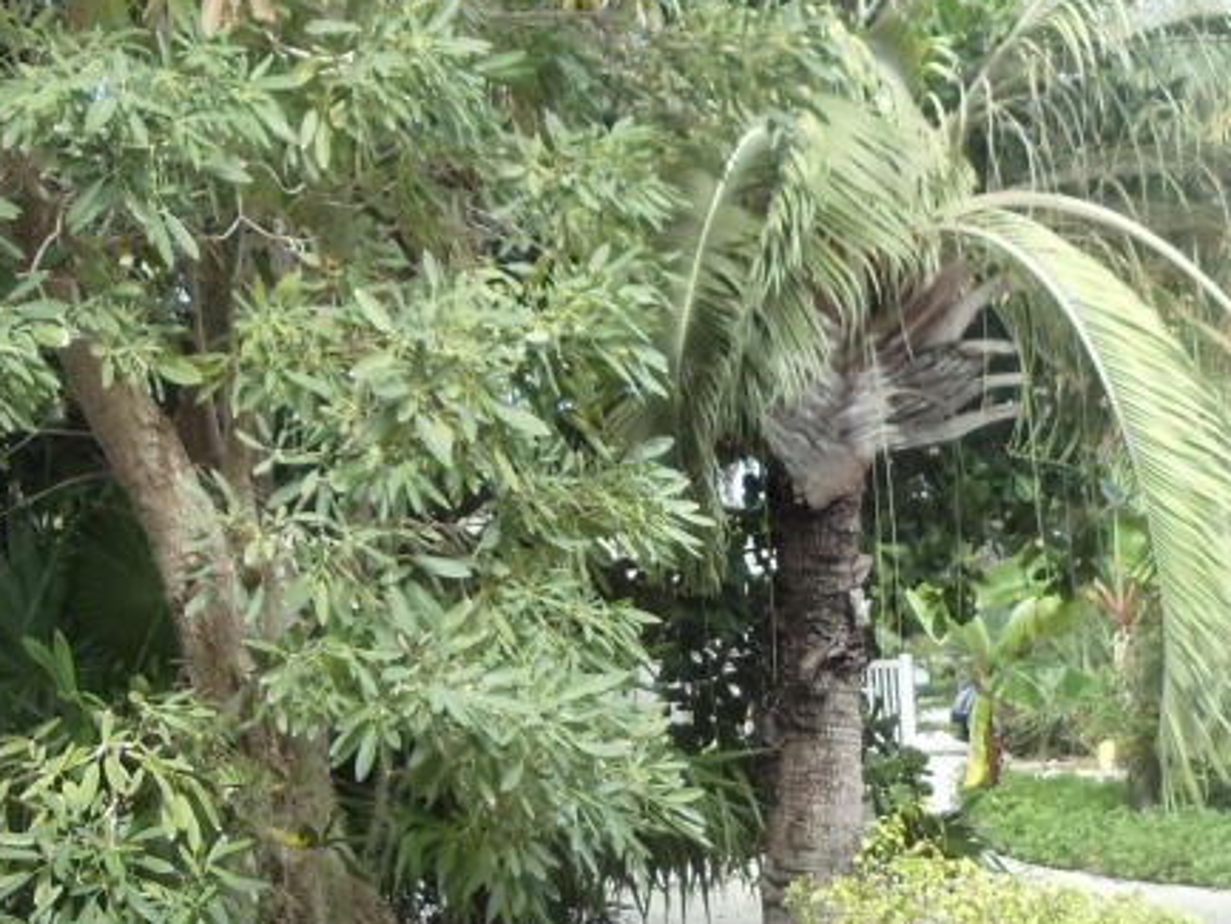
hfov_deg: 18.9
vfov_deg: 14.2
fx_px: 3699
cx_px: 785
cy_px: 645
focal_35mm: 104
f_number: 3.5
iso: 100
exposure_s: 1/250
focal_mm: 6
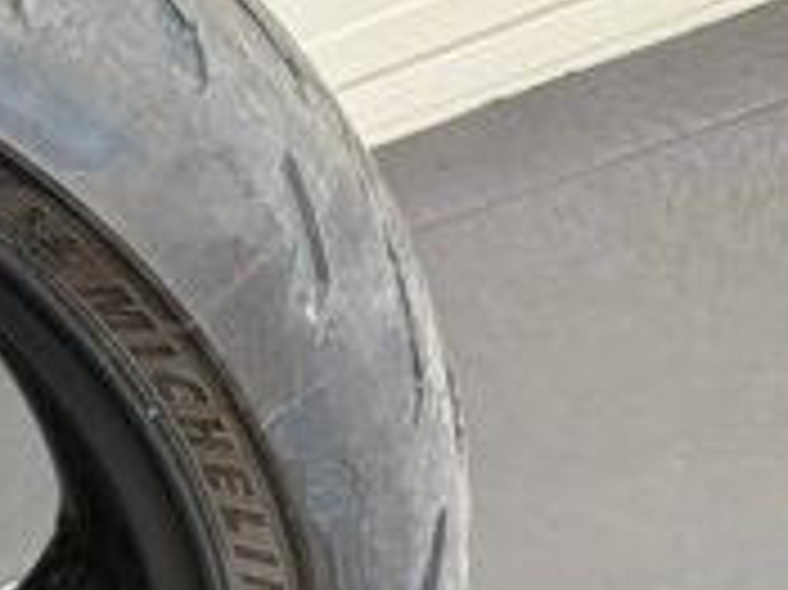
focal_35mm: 88
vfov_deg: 16.7
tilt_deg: -29.3
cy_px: 423
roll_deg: +31.6
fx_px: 2002
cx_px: -630
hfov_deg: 17.8
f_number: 1.78
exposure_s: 1/50
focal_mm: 6.76
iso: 200
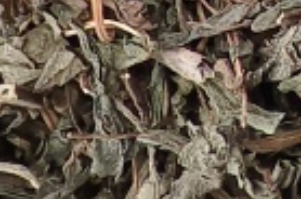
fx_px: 1251
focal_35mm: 150
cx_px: 602
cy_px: -234
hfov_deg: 12.2
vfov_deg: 8.5
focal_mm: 2.32
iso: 1290
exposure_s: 1/50
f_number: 2
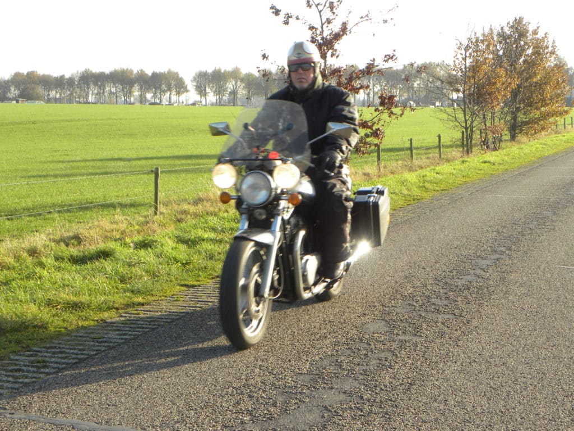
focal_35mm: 66
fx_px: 1094
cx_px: 287
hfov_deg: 29.4
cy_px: 216
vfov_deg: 22.3
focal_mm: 11.8
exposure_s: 1/155
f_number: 4
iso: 64
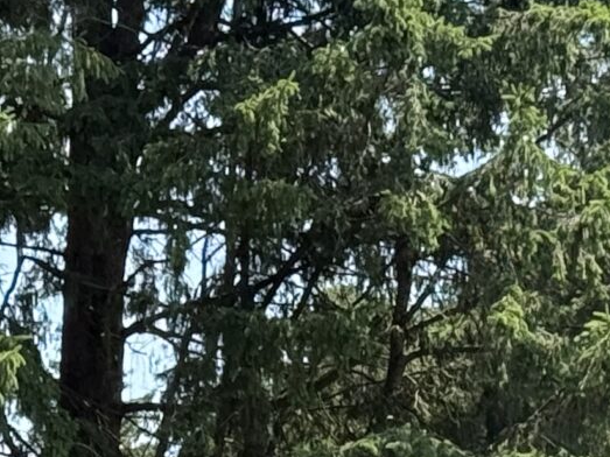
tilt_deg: +2.6
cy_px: 891
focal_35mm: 235
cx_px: -168
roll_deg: -0.2
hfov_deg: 8.3
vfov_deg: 6.2
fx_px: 4140
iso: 100
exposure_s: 1/1715
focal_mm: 6.76
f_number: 1.78
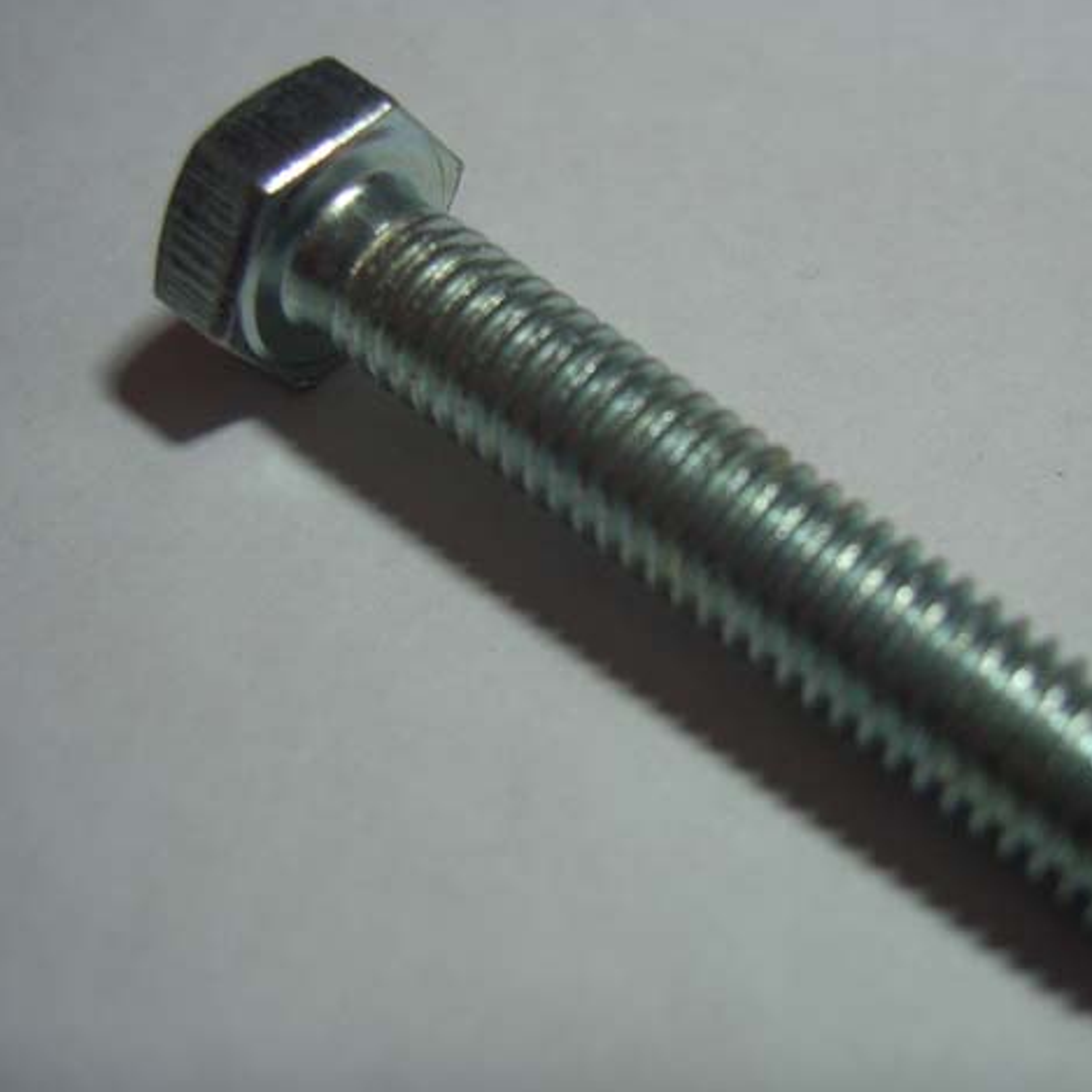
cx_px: 652
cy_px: 540
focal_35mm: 47
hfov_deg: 35.9
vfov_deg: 36.1
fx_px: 1677
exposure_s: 1/60
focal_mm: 8
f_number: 2.8
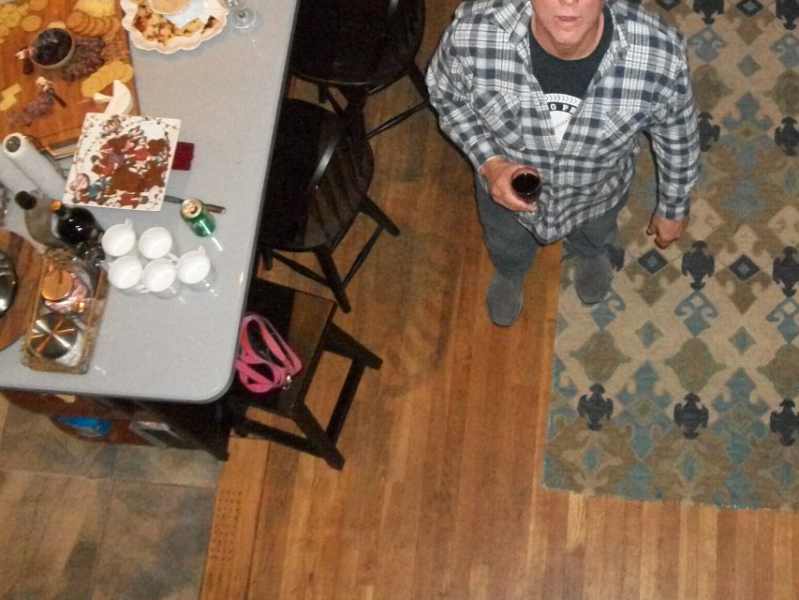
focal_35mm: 48
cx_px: 550
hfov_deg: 39.1
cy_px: 174
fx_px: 1108
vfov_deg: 29.9
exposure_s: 1/125
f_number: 2.9
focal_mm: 5.7
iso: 640
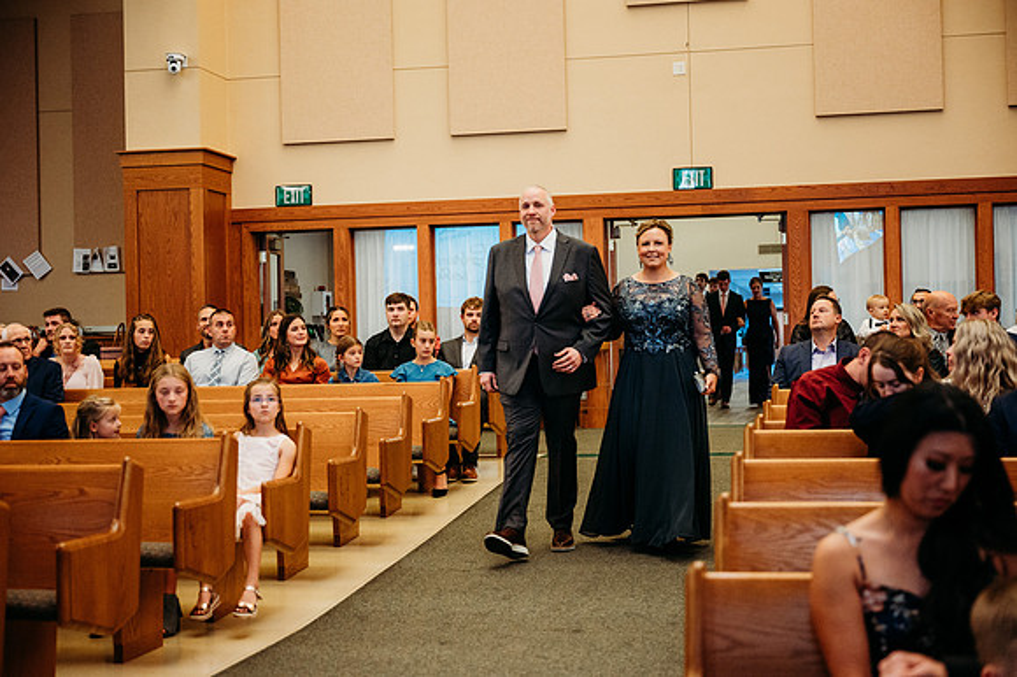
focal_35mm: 54
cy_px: 338
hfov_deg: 36.9
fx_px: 1525
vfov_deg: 25.0
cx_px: 508
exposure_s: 1/250
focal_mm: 54
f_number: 2.8
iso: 2000
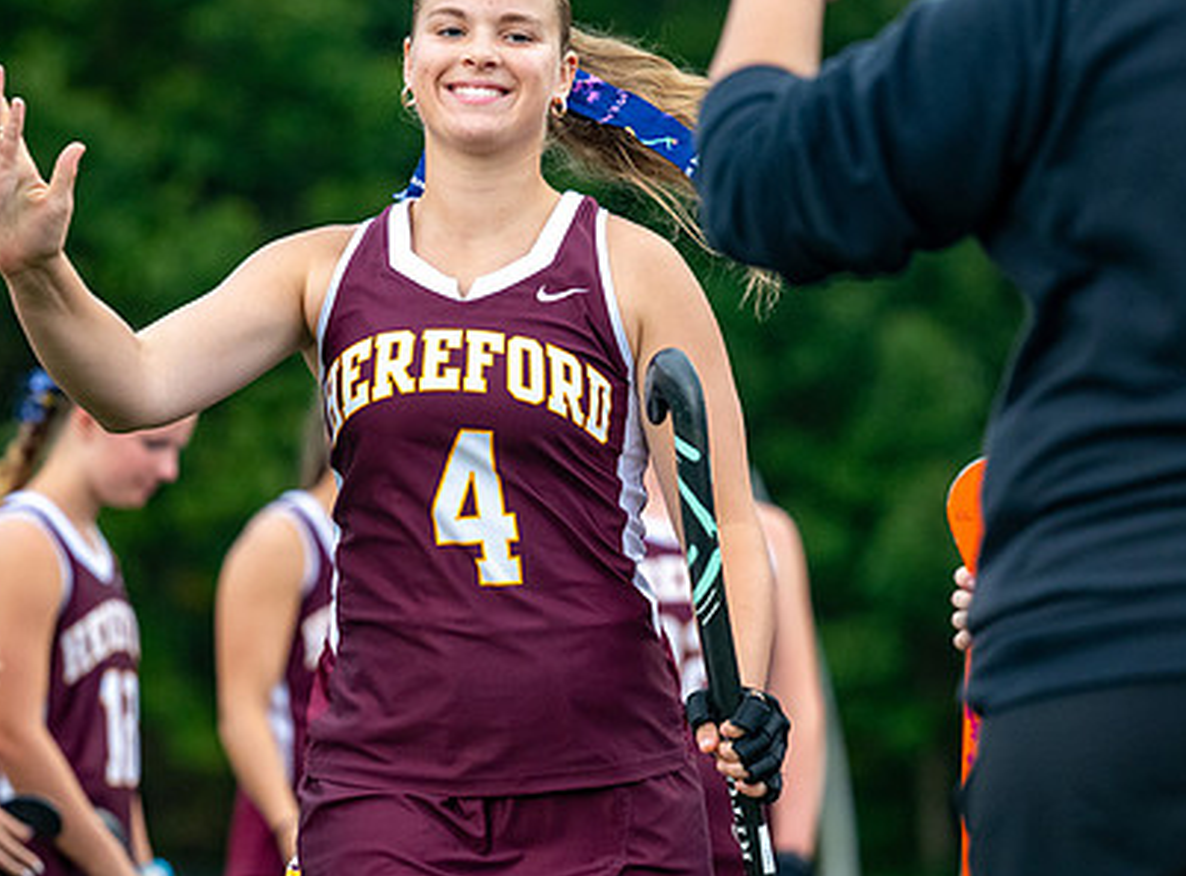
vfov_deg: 6.7
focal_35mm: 221
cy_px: 505
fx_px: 7531
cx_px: 559
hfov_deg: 9.0
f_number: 2.8
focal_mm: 120
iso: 1800
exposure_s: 1/1000
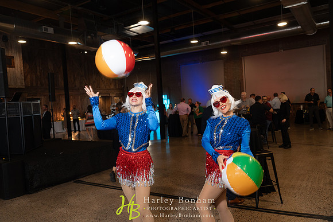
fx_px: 259
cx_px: 166
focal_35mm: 28
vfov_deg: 46.4
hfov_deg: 65.5
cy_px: 111
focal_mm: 28
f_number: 4
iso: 1250
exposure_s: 1/100
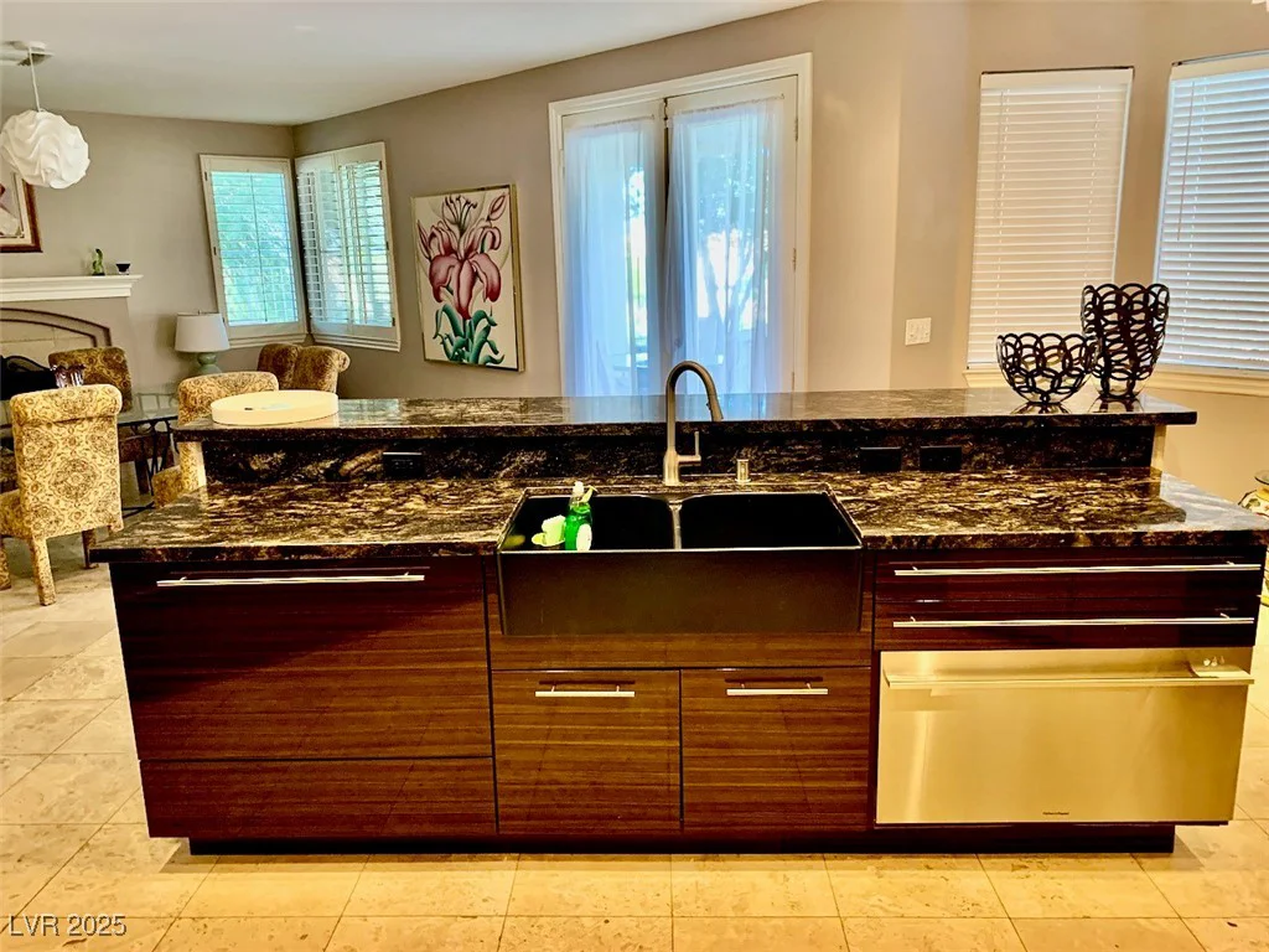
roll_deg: +1.2
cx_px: 634
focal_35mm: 26
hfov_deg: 67.3
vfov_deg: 53.1
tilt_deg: -12.6
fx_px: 953
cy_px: 476
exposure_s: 1/60
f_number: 1.8
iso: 160
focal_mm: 4.25
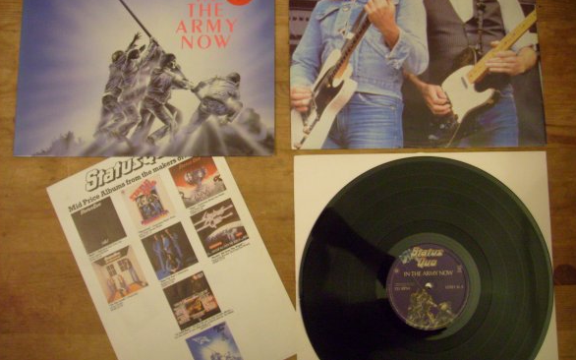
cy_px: 140
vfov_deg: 33.4
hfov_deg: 51.5
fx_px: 596
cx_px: 292
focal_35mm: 38
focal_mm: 5.8
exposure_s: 1/8
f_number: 2.8
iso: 200
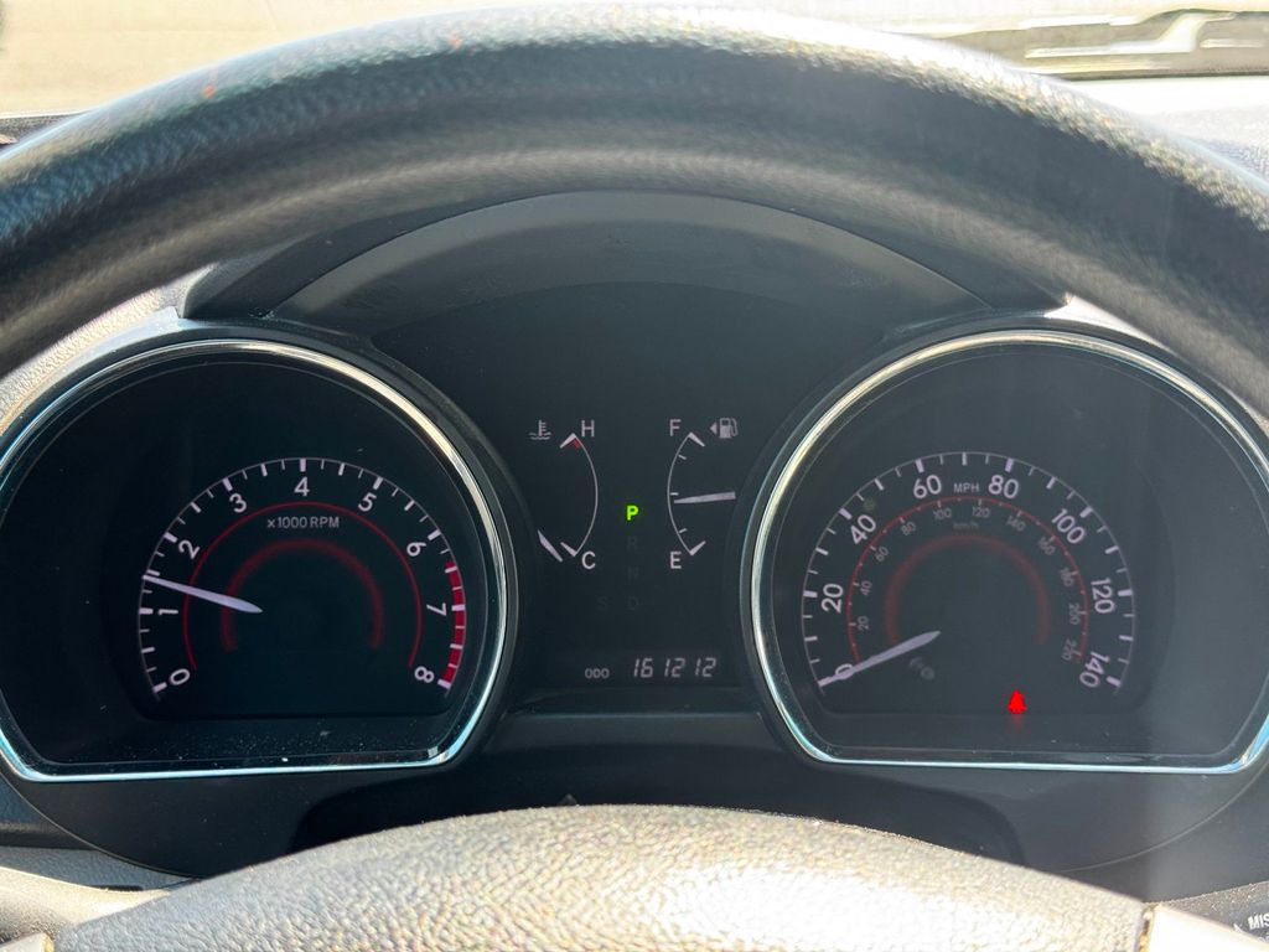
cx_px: 634
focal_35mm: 48
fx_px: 1760
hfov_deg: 39.7
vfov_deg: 30.3
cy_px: 476
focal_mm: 6.76
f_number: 1.78
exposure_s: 1/131
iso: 100
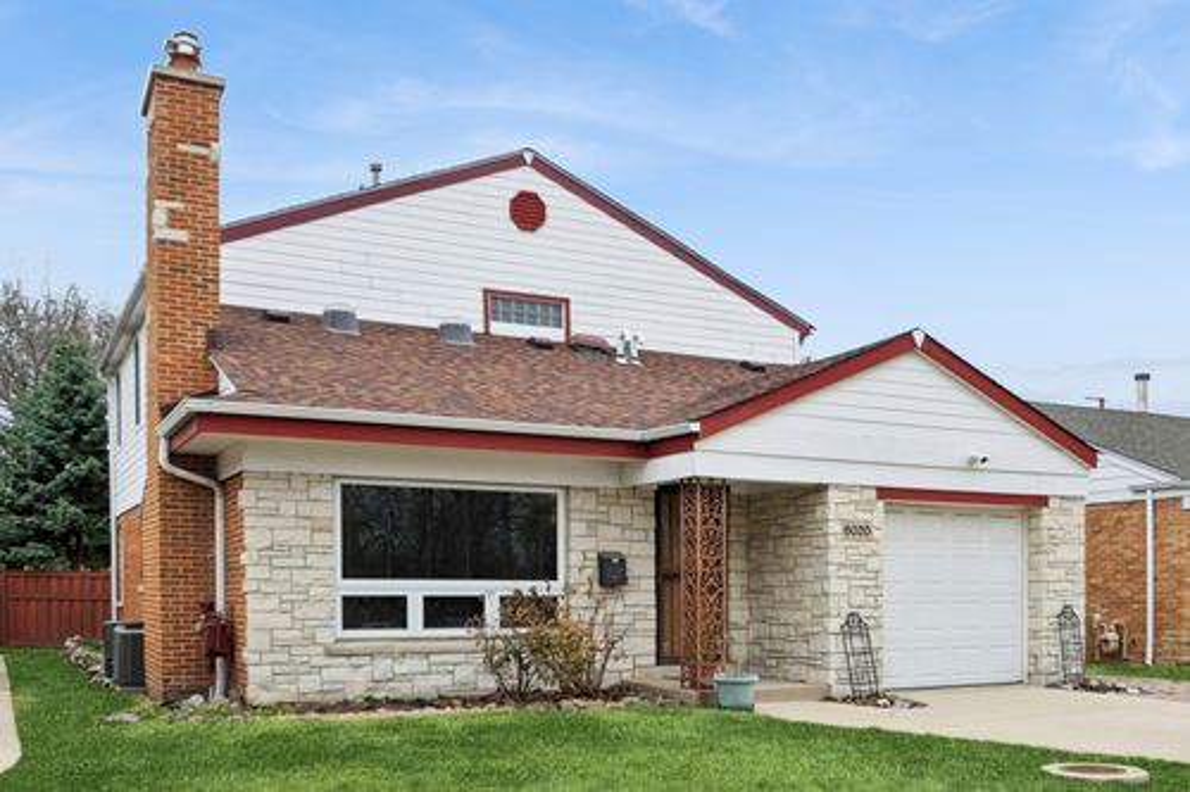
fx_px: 1090
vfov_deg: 39.9
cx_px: 595
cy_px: 396
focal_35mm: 33
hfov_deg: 57.2
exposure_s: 1/500
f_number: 8
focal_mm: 21.9
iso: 400
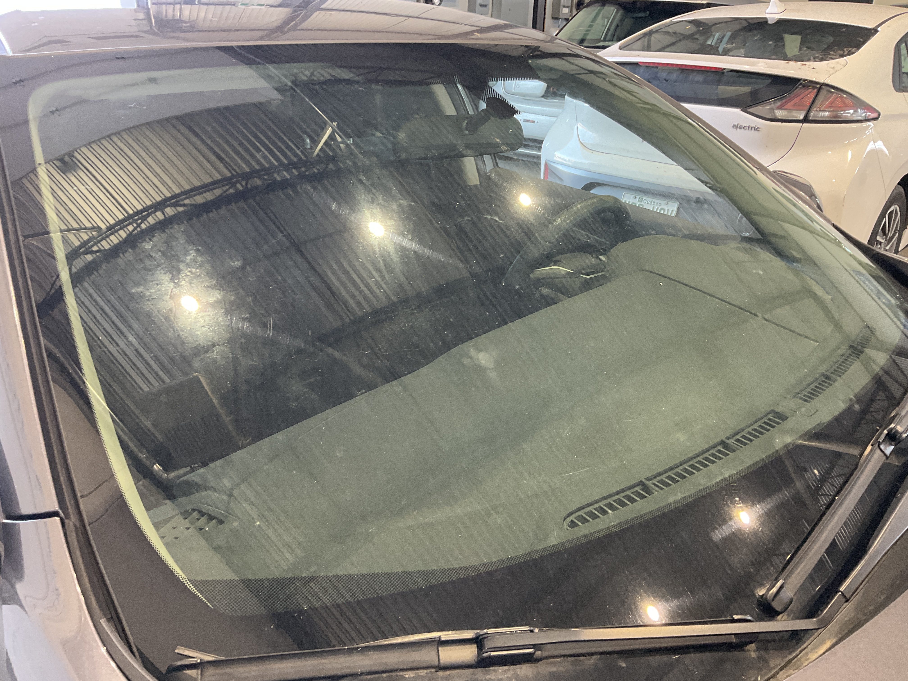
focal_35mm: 29
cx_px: 454
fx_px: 761
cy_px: 340
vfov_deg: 48.2
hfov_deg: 61.7
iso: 125
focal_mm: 3
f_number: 1.8
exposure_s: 1/60
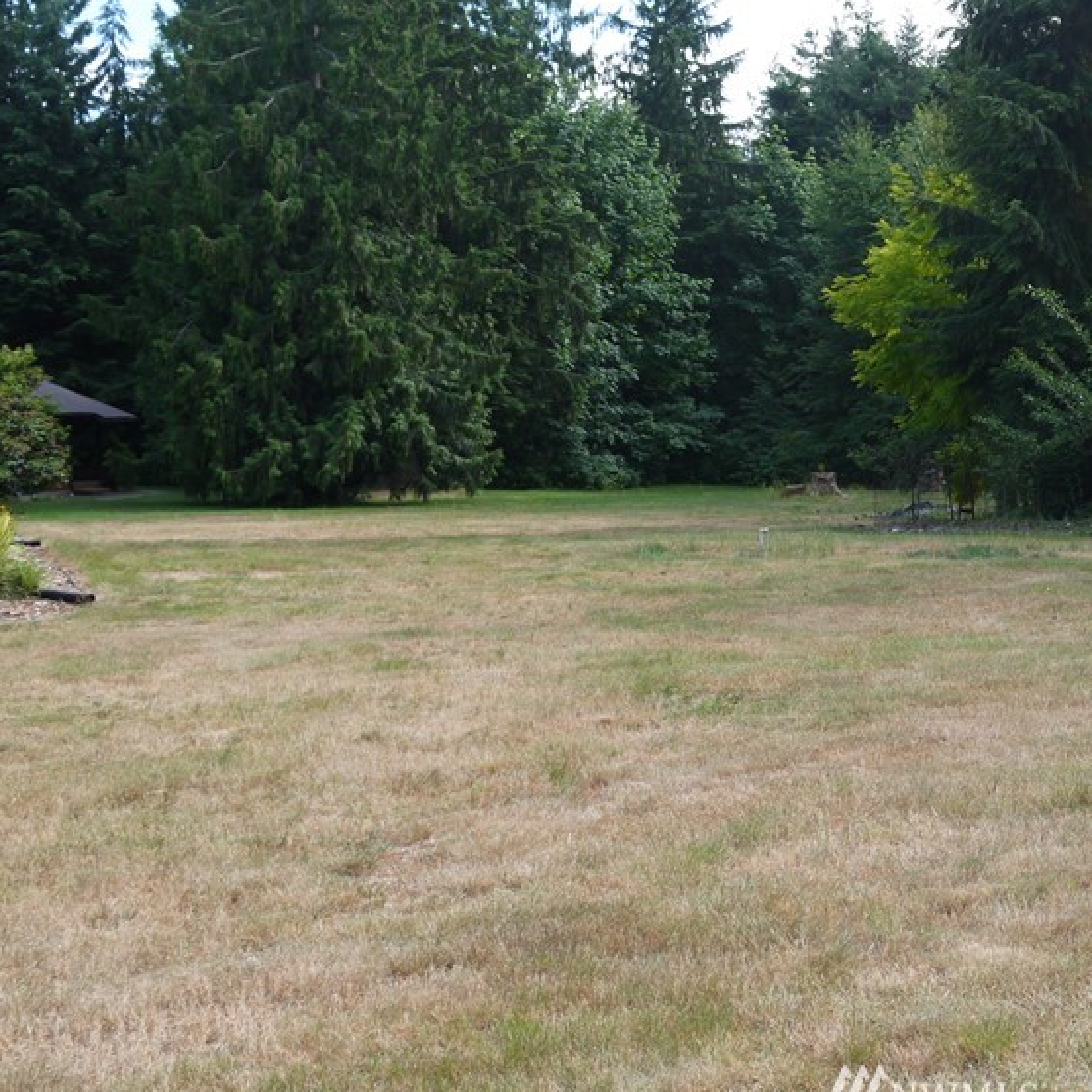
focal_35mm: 52
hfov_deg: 31.6
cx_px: 937
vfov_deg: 32.6
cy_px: 410
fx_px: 1856
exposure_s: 1/200
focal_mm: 16
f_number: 5.6
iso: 160
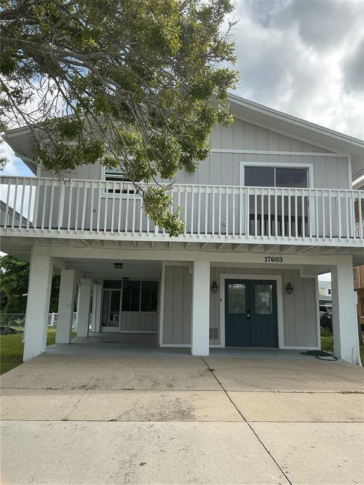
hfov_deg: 48.2
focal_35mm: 29
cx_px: 182
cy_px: 242
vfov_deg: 61.7
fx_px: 407
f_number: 1.8
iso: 25
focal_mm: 3
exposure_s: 1/1311
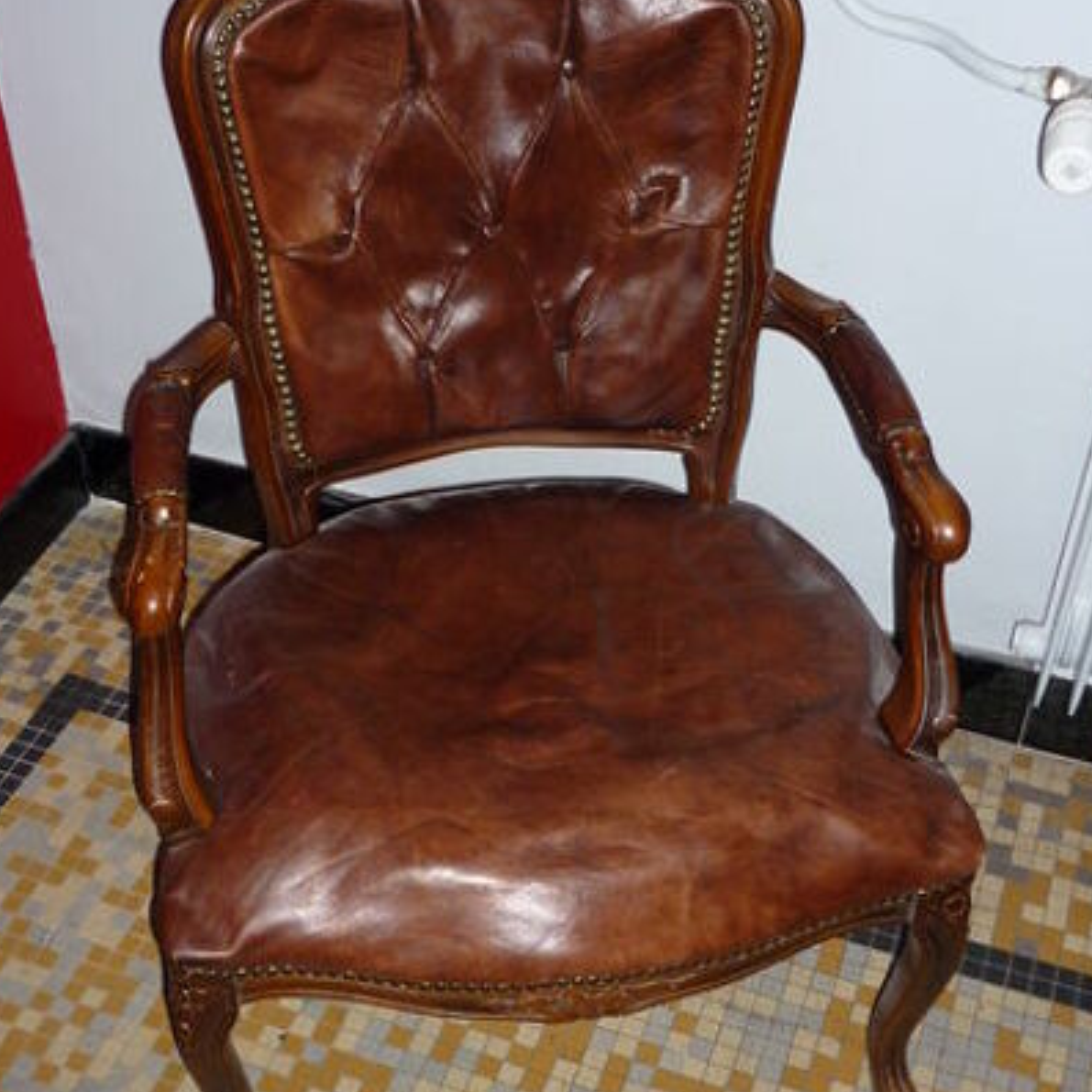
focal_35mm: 47
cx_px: 531
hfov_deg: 36.1
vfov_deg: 36.0
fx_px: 1677
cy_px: 586
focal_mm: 5.5
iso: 100
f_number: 2.8
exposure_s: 1/125
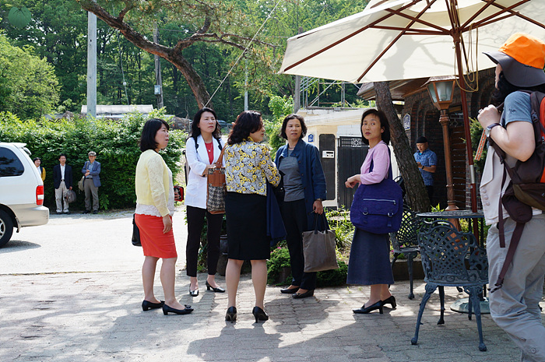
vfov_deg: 29.8
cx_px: 272
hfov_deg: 43.6
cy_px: 181
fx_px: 680
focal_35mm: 45
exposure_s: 1/640
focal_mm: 30
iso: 800
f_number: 8
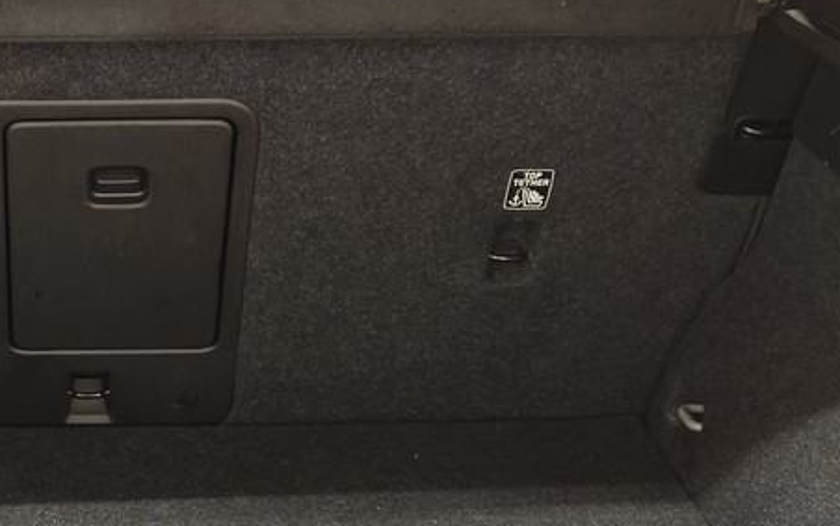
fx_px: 1855
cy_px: 472
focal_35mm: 81
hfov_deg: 24.7
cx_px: 80
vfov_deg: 15.9
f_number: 1.8
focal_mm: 5.59
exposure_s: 1/33
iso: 160
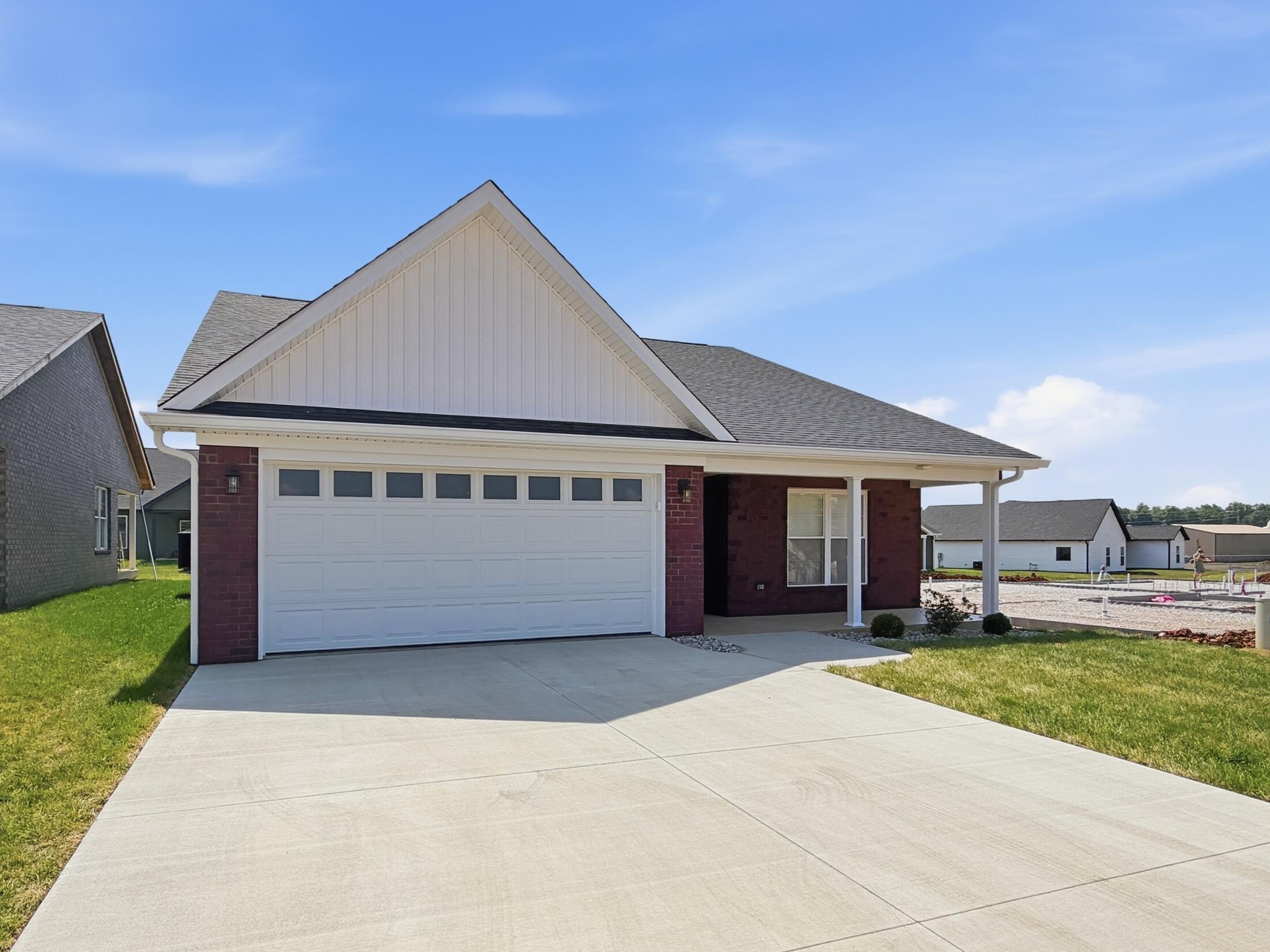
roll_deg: -1.5
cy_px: 644
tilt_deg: -7.8
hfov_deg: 84.6
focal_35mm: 19
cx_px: 601
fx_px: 697
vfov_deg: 66.6
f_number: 2.2
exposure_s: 1/1698
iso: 20
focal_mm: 2.2
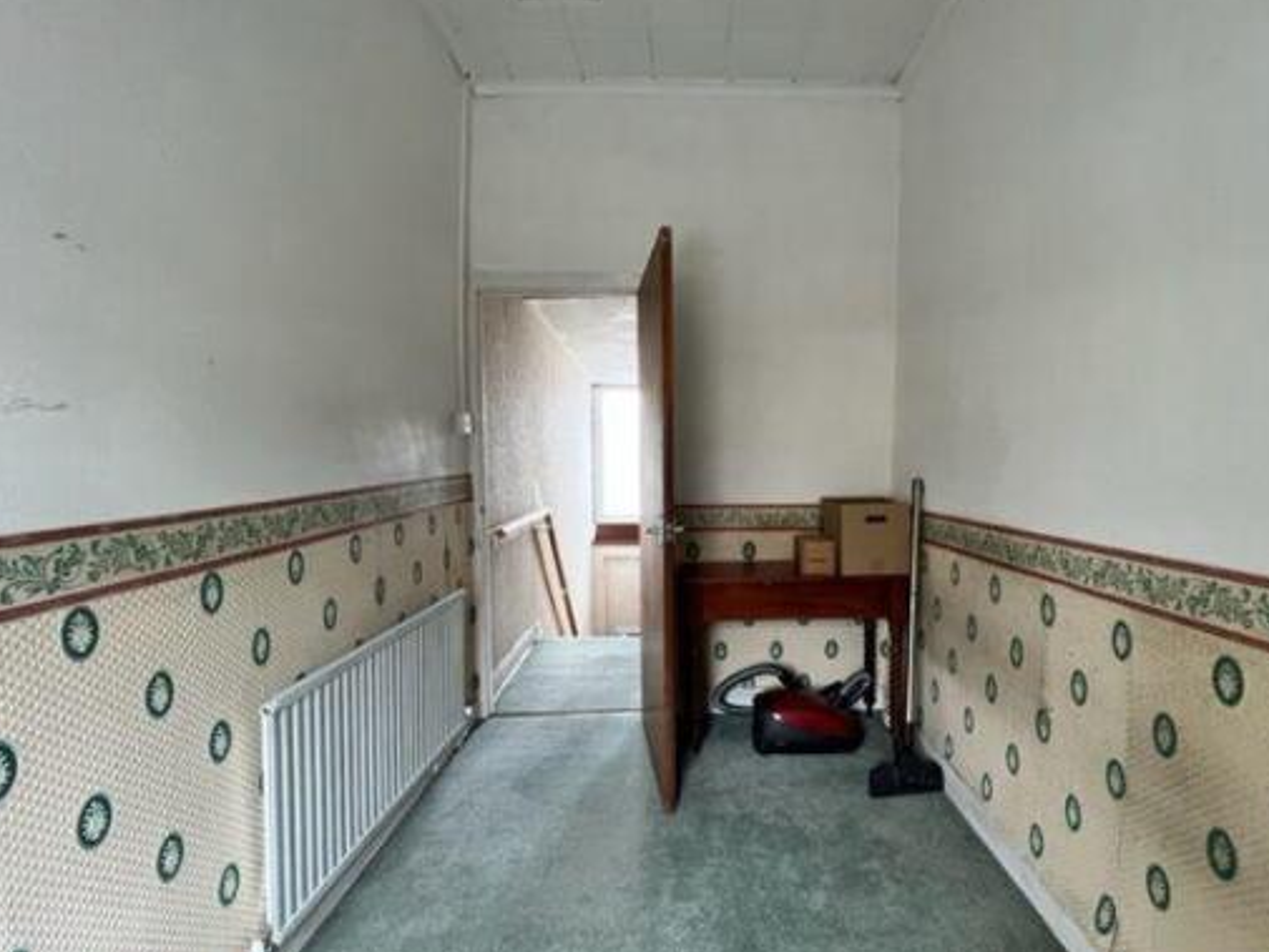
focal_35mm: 15
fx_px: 550
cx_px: 692
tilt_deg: -4.2
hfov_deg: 97.9
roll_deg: +0.4
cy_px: 491
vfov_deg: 81.7
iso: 160
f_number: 1.8
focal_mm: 1.57
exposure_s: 1/99
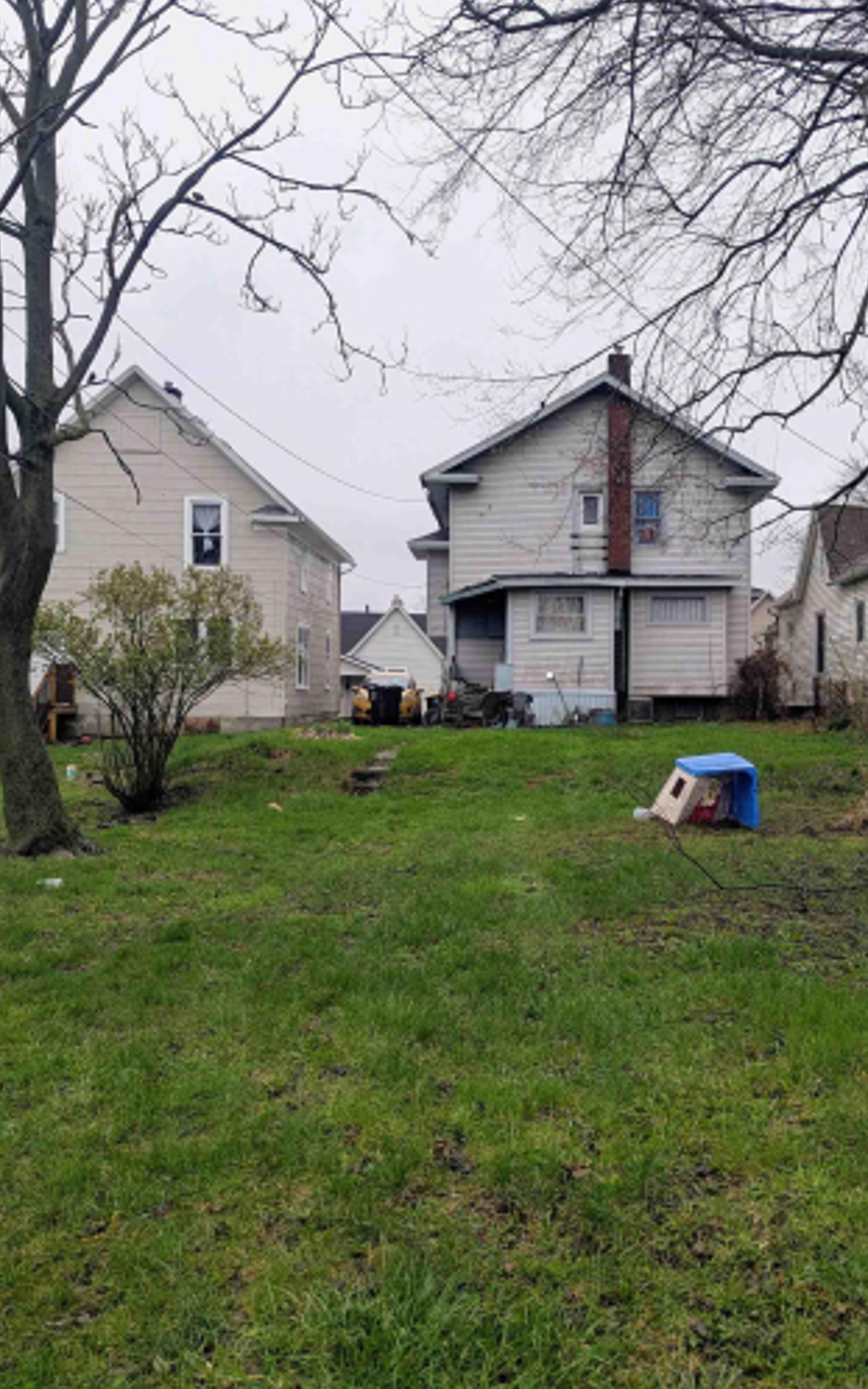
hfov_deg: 36.5
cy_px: 694
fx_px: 1288
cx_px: 631
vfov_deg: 56.7
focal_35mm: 34
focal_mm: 6.81
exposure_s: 1/179
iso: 45
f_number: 1.85
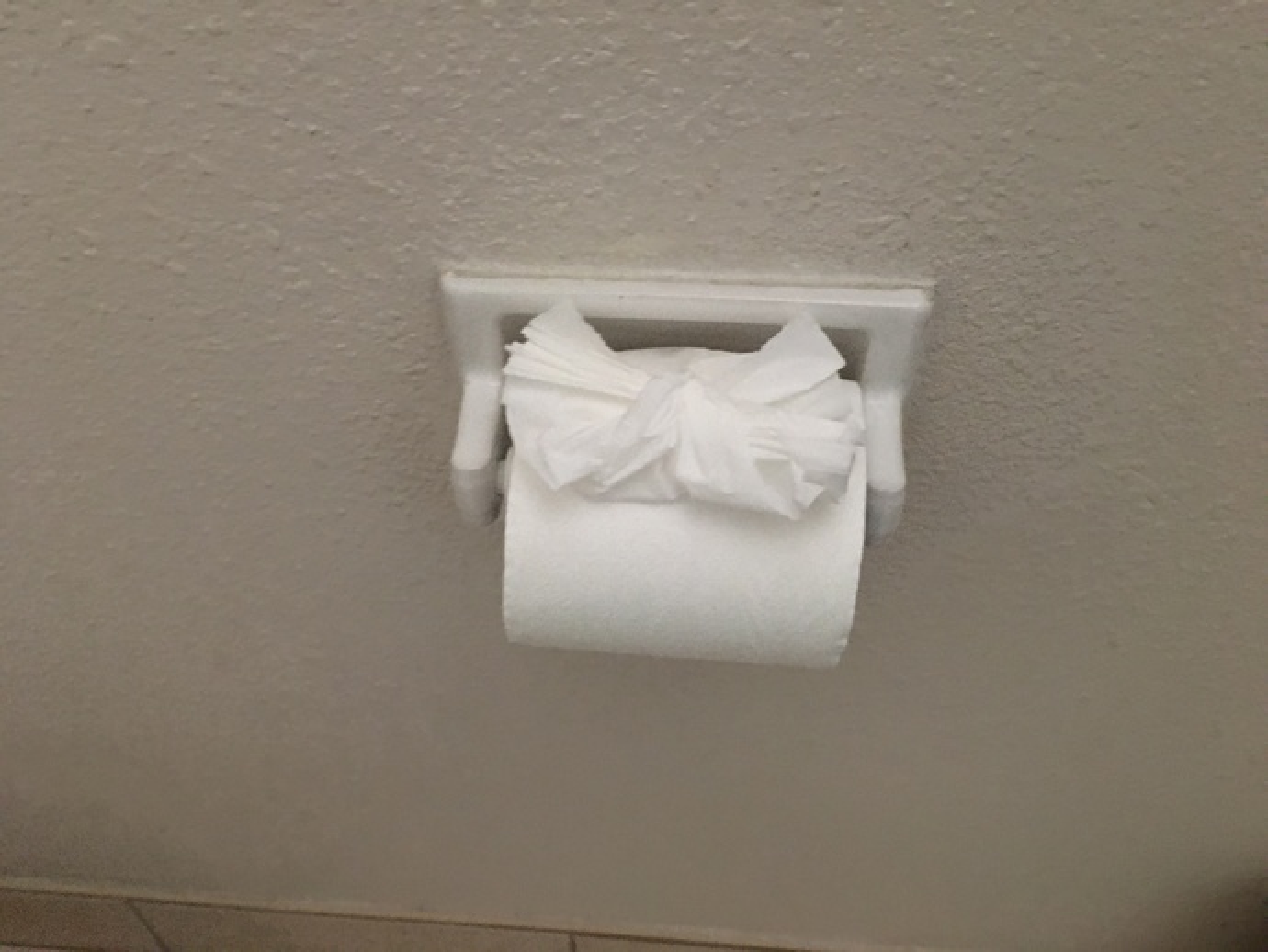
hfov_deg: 61.6
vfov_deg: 48.3
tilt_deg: -49.0
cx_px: 634
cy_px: 476
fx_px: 1063
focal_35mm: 29
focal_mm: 4.15
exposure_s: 1/4
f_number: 2.2
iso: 80
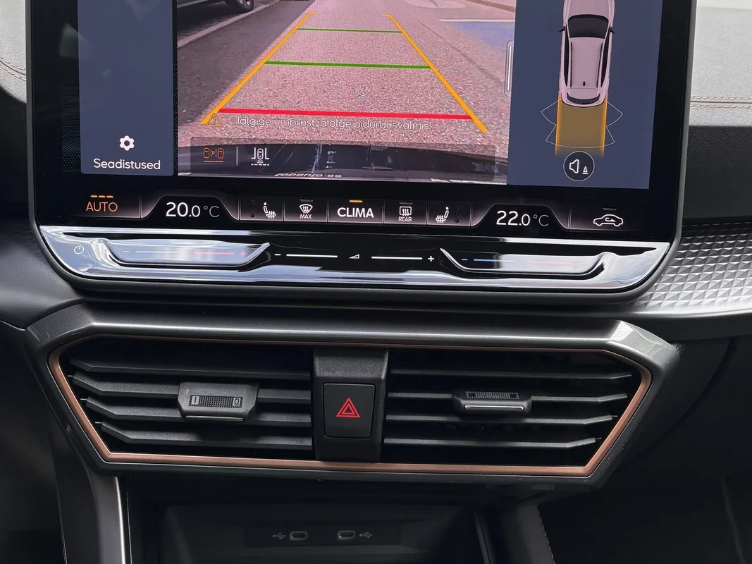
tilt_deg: -13.7
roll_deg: -0.1
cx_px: 377
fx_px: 847
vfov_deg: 35.7
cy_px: 120
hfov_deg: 47.9
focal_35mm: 39
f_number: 1.6
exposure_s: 1/250
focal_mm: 5.96
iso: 40
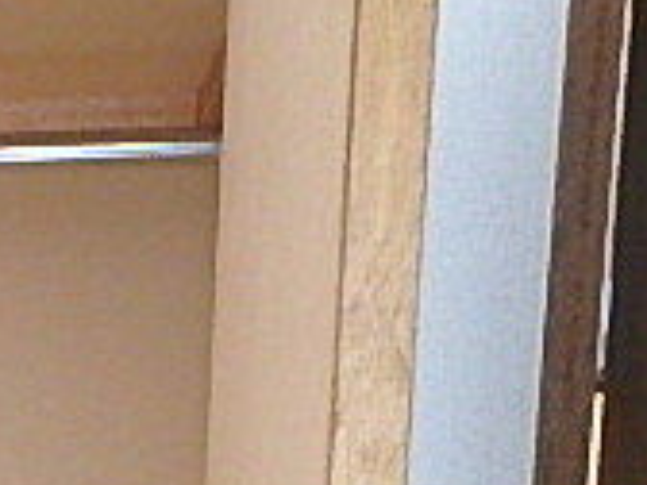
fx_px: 1495
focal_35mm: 80
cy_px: 693
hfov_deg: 20.5
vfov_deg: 17.0
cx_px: -354
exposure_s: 1/30
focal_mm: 3.7
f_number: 3.5
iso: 800
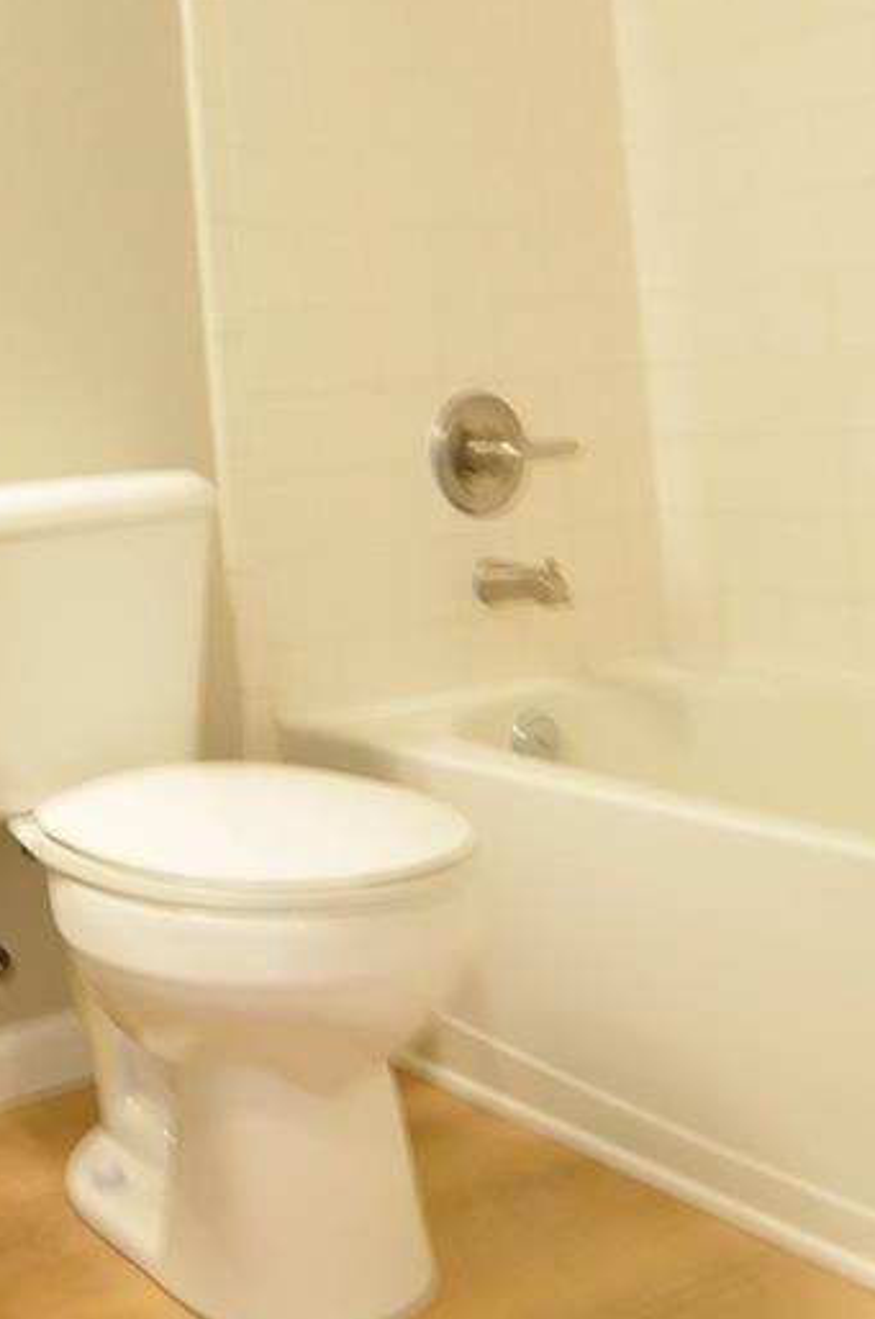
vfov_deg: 45.3
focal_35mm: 42
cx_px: -67
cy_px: 375
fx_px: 1536
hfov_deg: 29.0
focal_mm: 12
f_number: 4
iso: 200
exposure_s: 1/8
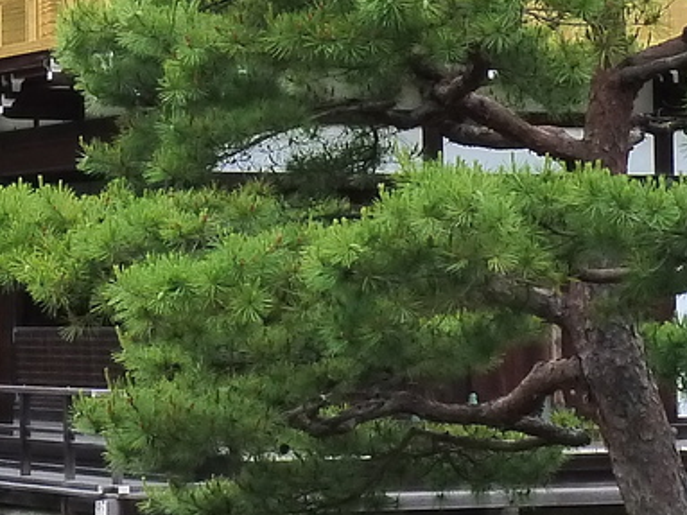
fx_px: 3651
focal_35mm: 184
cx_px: 158
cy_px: 25
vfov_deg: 8.0
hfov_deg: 10.7
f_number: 4
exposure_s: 1/160
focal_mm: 7.3
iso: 200
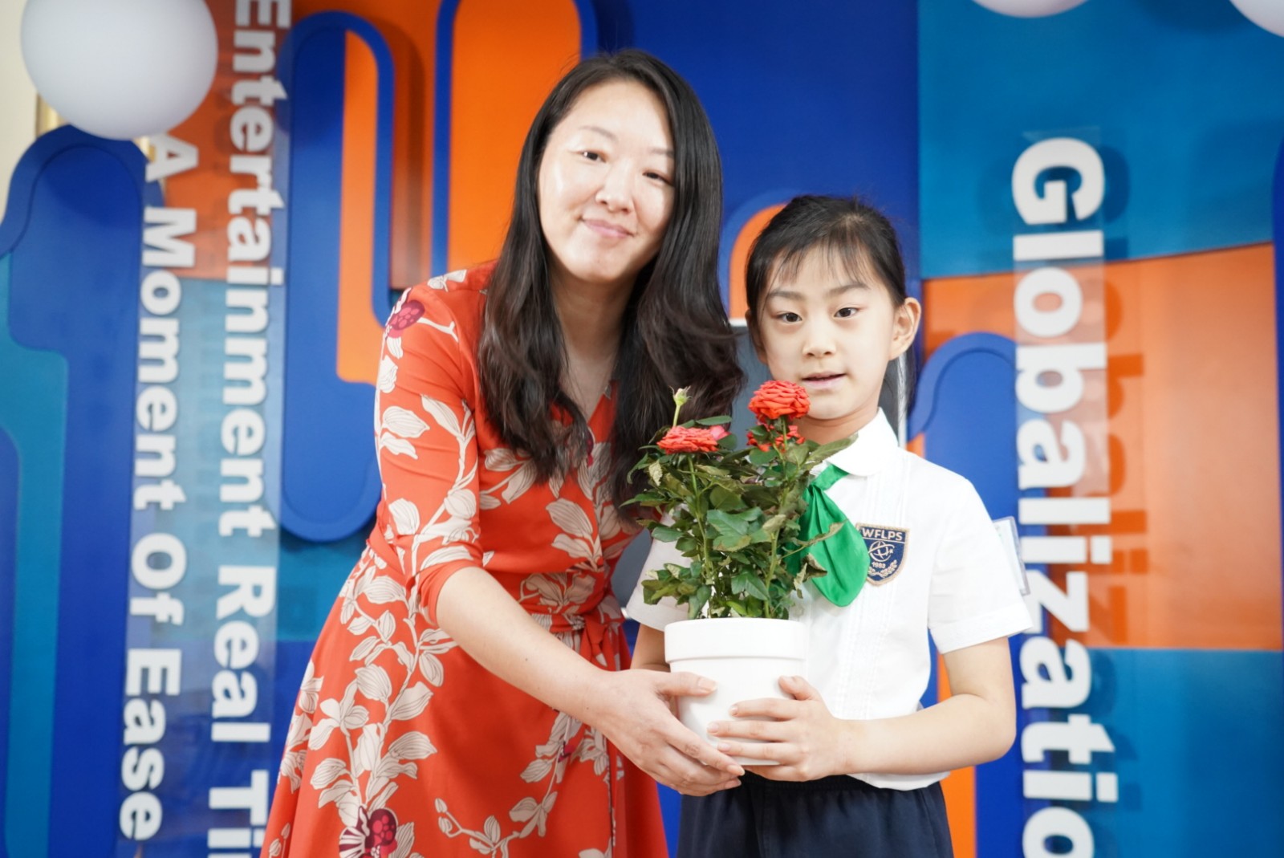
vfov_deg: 31.9
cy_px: 429
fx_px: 1499
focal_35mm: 42
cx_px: 642
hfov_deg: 46.4
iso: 4000
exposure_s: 1/50
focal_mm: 42
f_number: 4.5
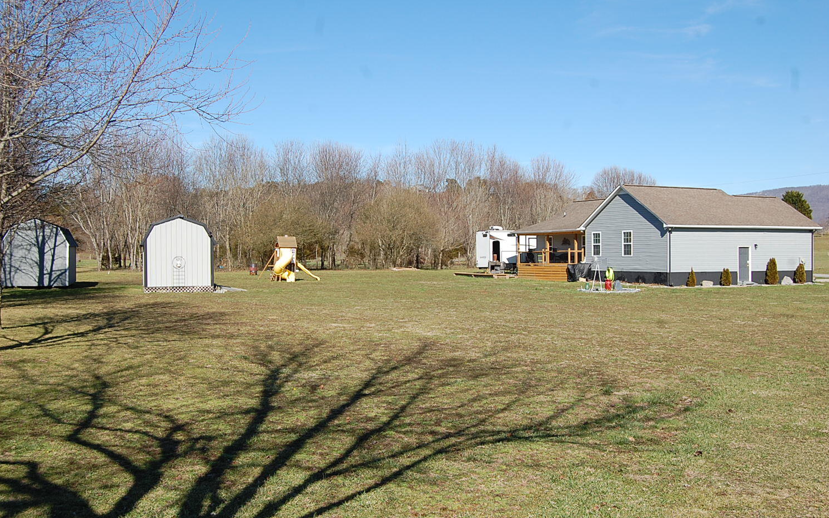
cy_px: 250
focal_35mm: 40
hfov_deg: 49.3
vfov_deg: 32.0
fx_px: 904
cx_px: 414
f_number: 9
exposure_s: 1/320
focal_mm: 26
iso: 200
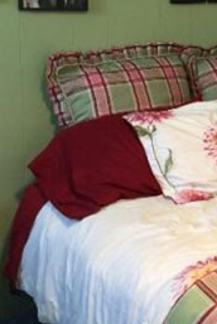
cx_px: 259
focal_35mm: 75
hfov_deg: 17.4
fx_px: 676
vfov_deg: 26.7
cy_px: 90
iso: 100
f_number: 2.2
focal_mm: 4.15
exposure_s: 1/10
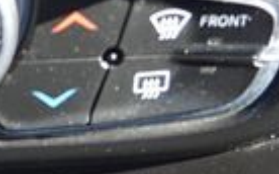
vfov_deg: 8.0
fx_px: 1241
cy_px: 65
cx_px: -174
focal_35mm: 163
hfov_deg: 12.1
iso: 1000
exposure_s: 1/60
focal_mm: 23
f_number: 4
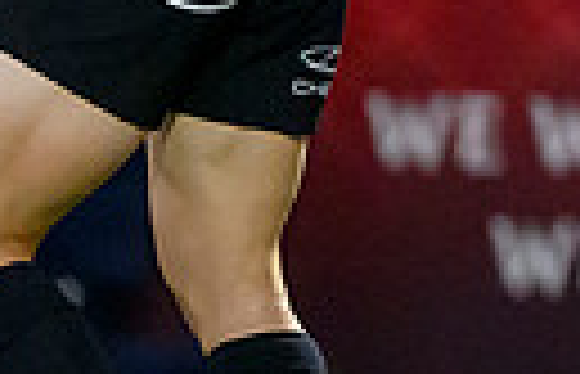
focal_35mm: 3076
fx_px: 49029
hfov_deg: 0.7
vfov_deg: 0.4
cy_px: 772
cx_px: -201
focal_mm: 400
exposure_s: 1/1600
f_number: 2.8
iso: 10000
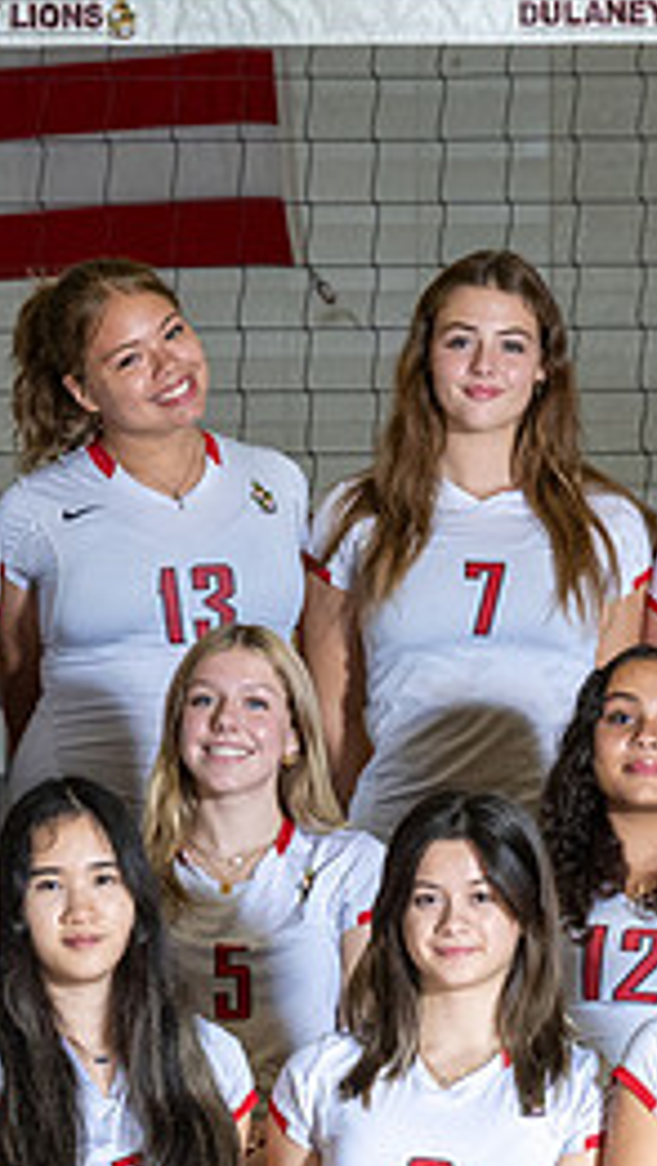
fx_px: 10984
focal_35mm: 355
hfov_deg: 3.4
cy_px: 1122
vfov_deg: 6.1
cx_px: 274
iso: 1000
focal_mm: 79
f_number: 8
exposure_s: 1/160
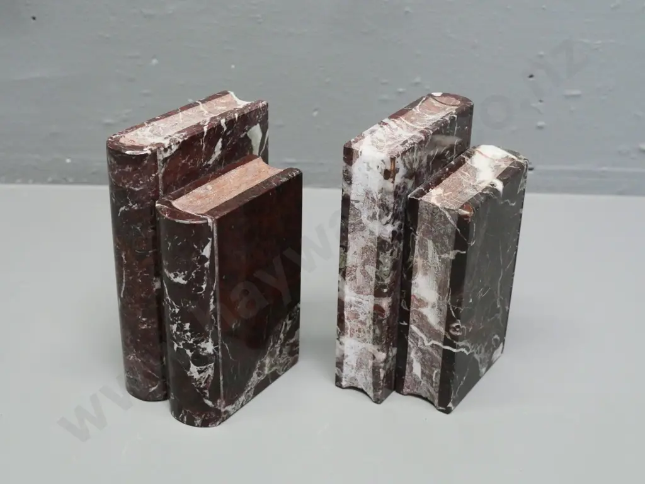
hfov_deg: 38.2
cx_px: 322
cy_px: 242
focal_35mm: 50
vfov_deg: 29.1
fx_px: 932
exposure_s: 1/125
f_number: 5
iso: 3200
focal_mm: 25
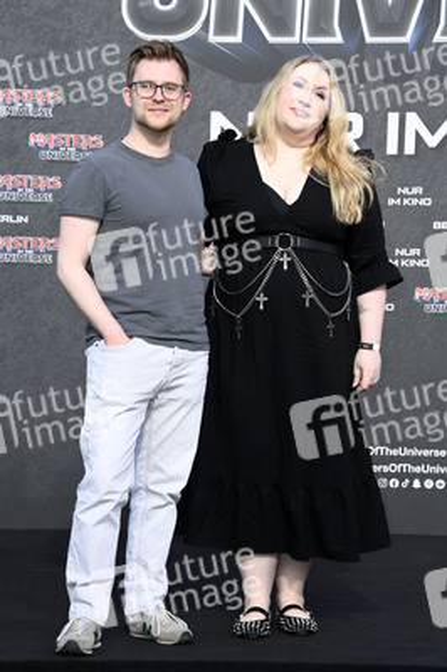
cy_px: 336
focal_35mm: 98
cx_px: 224
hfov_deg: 13.9
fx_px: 1828
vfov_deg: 20.8
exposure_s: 1/250
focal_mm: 98
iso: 250
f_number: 6.3
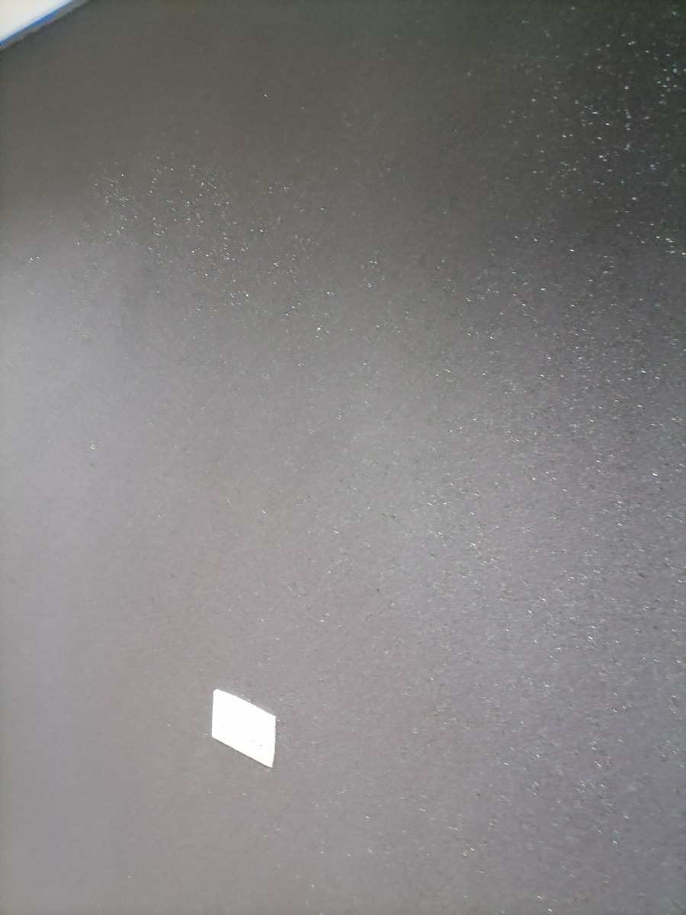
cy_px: 458
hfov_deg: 51.4
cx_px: 343
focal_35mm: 27
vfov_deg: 65.3
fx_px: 713
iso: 1250
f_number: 1.8
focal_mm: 5.4
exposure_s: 1/24
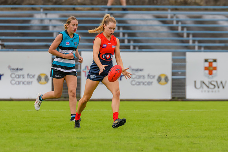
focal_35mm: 849
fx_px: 5375
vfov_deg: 1.6
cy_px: 100
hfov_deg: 2.4
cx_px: 114
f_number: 6.3
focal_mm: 420
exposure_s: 1/2000
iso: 800
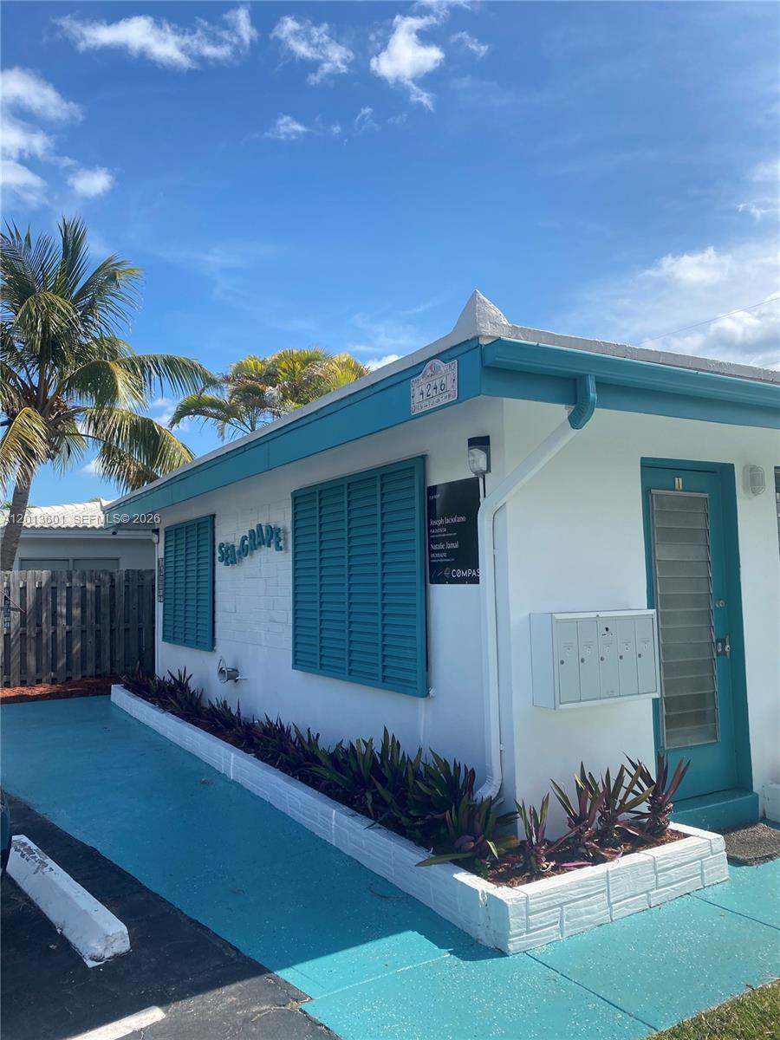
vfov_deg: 67.3
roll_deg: -0.8
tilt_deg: +4.7
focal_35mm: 26
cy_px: 520
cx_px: 390
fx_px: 781
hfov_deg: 53.1
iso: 32
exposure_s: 1/2817
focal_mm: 4.25
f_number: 1.8
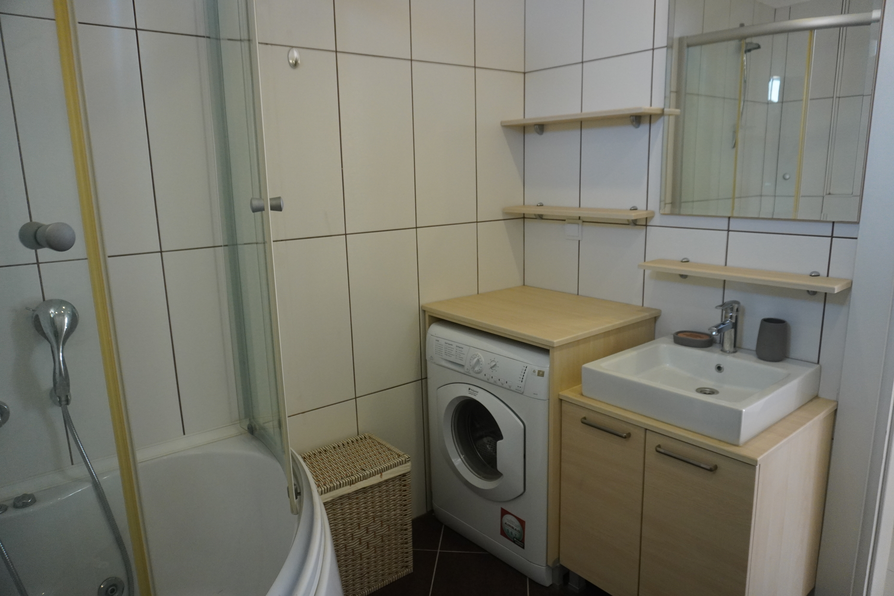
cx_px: 447
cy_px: 298
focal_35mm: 24
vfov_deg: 53.1
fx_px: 596
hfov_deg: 73.7
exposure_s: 1/160
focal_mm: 16
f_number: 4
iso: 1600
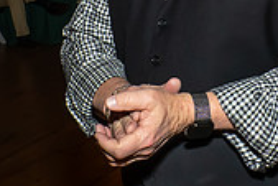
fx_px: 850
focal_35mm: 110
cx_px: 193
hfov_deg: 18.5
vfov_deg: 12.2
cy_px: -36
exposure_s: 1/250
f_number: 7.1
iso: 640
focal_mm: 17
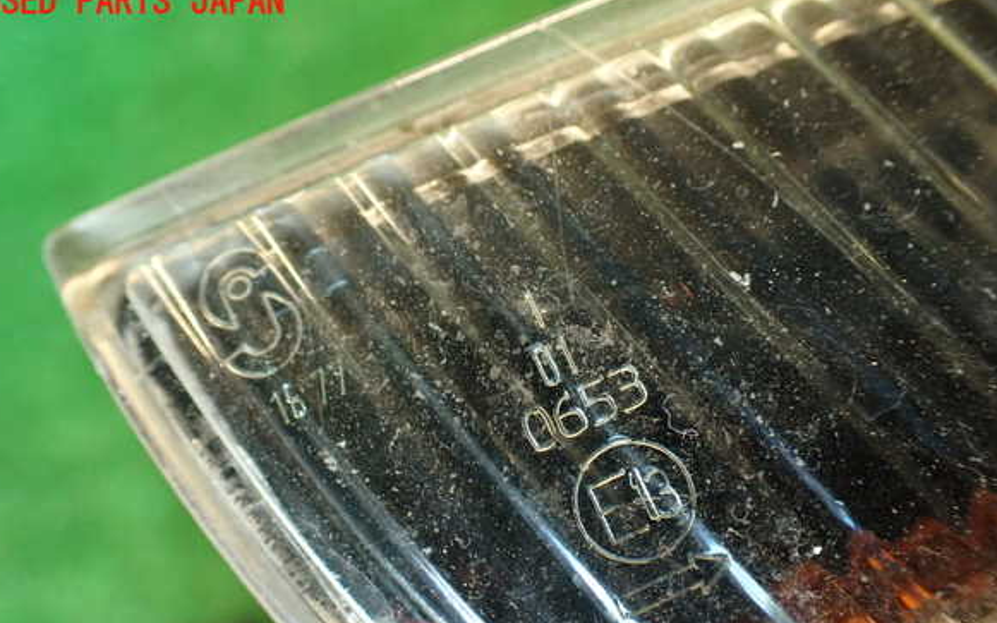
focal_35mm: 35
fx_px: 951
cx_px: 487
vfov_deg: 36.2
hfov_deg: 55.3
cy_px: 367
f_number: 2.4
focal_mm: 5.79
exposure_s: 1/30
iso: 320
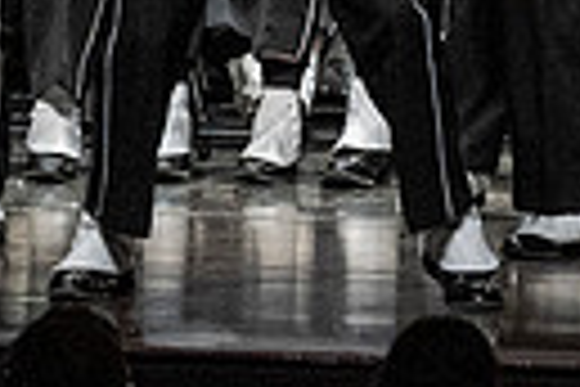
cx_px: -423
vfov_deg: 1.5
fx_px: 15192
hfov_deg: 2.2
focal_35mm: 943
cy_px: -292
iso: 5000
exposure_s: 1/500
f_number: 4
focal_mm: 140
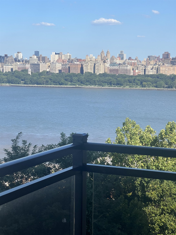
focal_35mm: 77
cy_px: 118
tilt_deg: -4.8
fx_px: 522
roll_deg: +0.0
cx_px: 88
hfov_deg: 19.1
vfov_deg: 25.3
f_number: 2.8
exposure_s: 1/694
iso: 32
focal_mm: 9
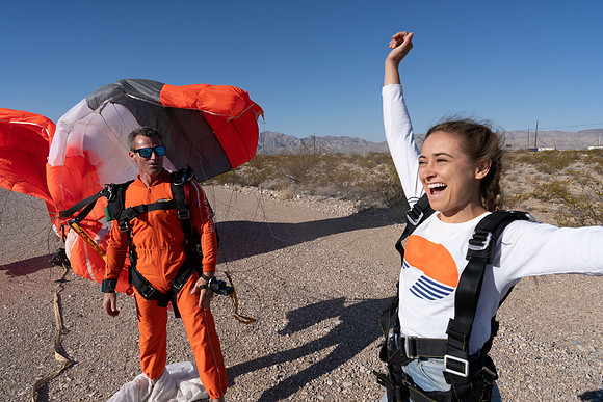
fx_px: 402
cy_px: 201
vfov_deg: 53.2
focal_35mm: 24
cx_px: 302
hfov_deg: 73.7
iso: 800
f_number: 11
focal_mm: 24
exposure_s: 1/2000
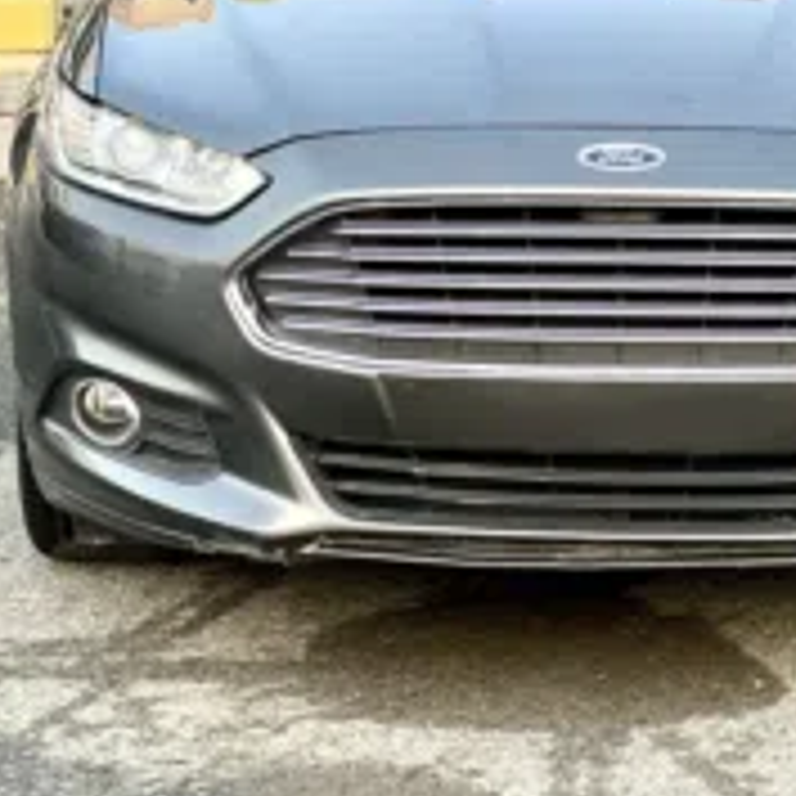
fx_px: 4006
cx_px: 576
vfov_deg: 11.3
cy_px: 139
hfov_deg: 11.3
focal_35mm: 154
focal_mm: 9
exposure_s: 1/121
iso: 125
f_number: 2.8
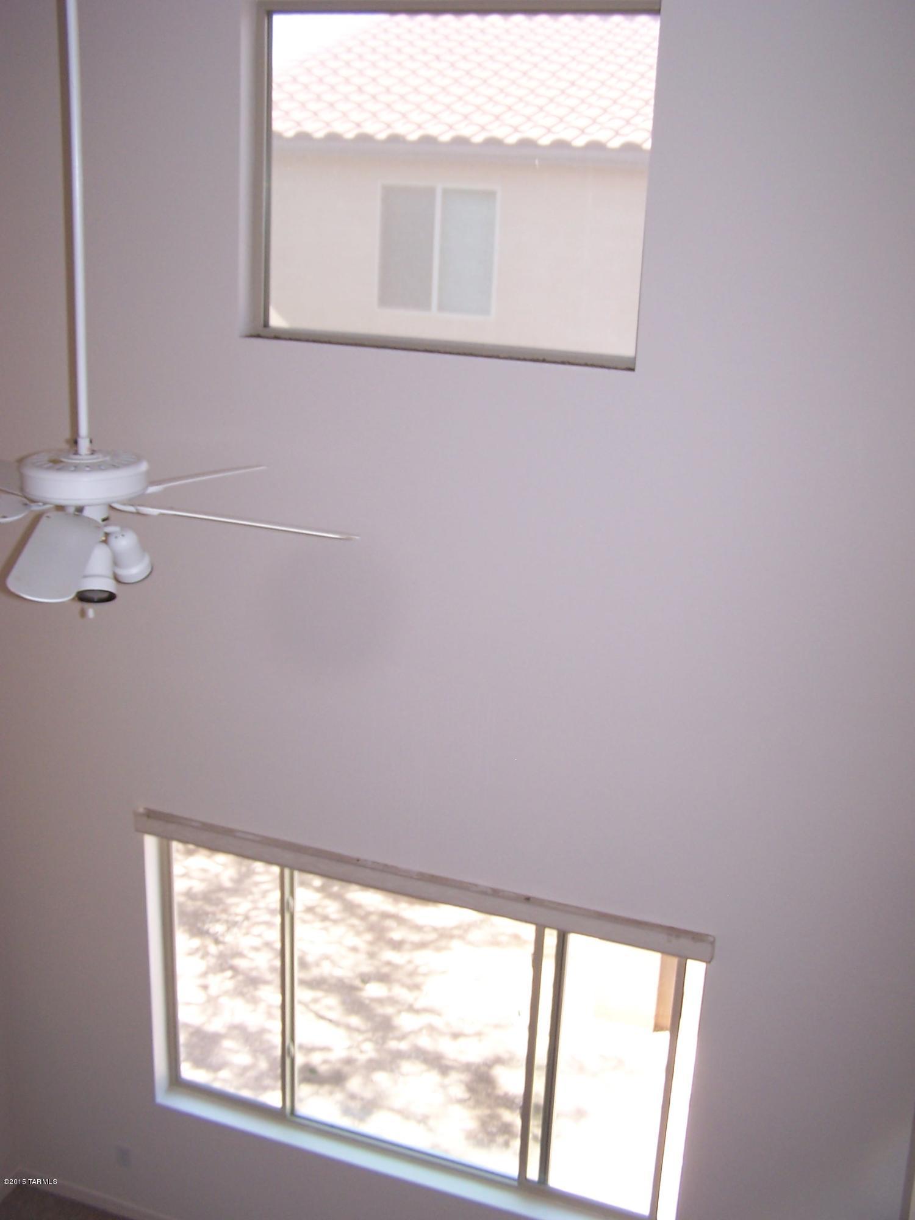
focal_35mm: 38
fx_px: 1339
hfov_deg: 37.7
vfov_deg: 49.0
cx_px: 458
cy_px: 610
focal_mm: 6.3
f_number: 2.8
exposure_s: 1/60
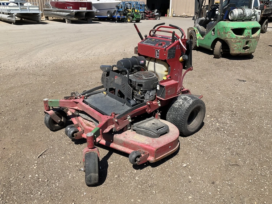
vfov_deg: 48.3
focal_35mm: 29
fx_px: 228
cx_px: 136
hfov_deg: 61.6
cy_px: 102
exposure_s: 1/1577
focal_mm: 3
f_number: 1.8
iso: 25
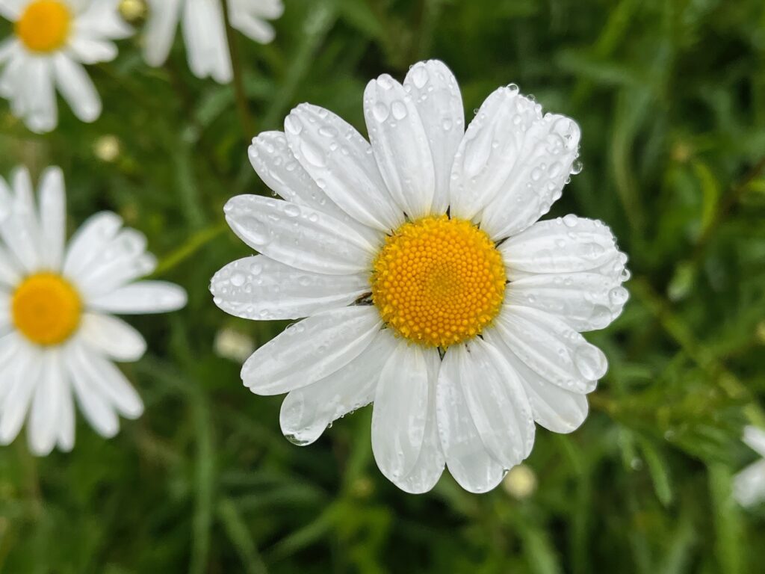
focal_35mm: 52
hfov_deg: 36.8
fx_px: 1149
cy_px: 287
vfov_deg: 28.0
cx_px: 382
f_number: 1.6
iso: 50
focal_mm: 5.1
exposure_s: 1/992
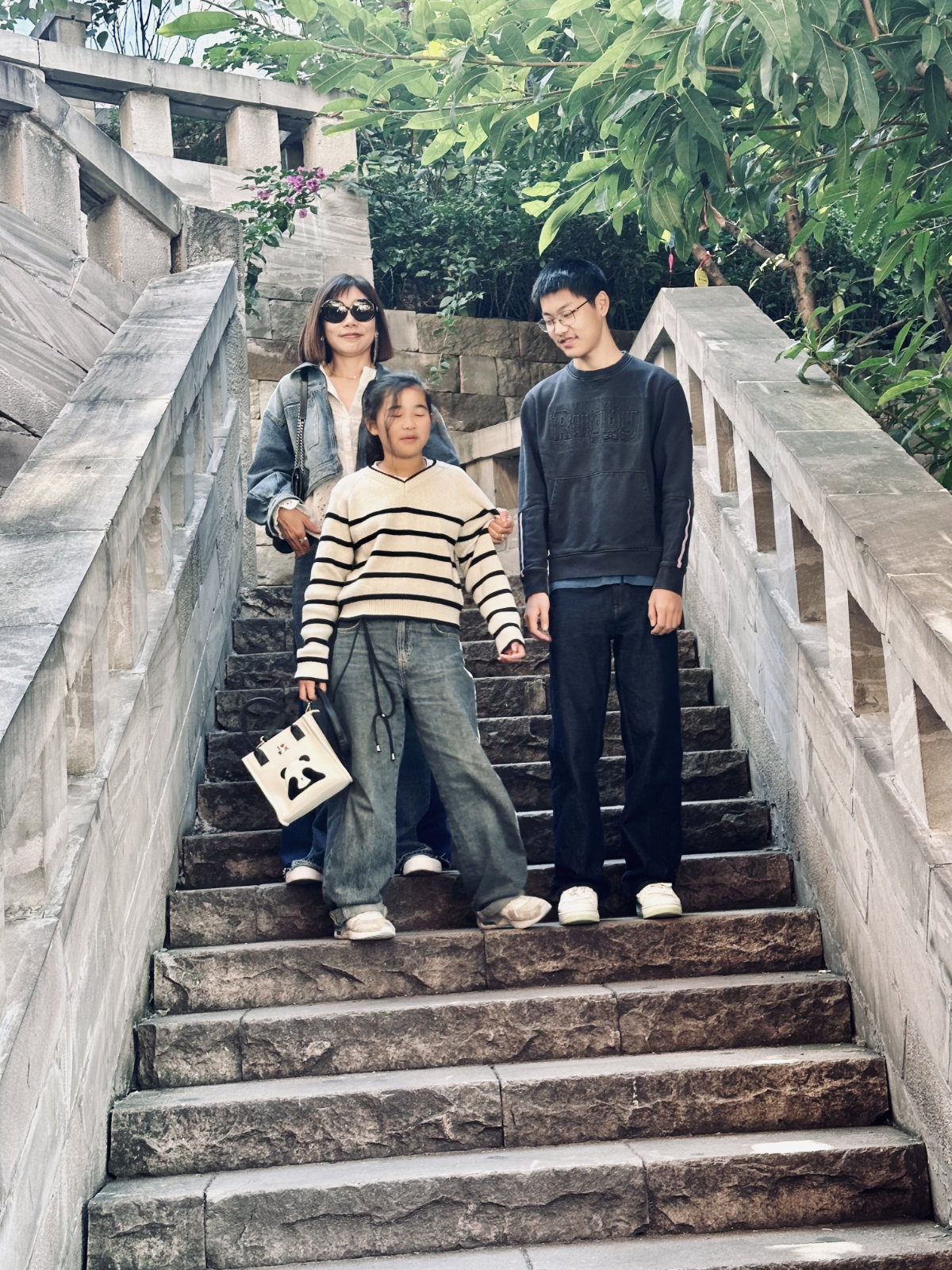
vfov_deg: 39.7
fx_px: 1760
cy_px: 635
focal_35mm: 48
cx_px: 476
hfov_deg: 30.3
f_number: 1.8
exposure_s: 1/119
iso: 80
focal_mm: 6.9
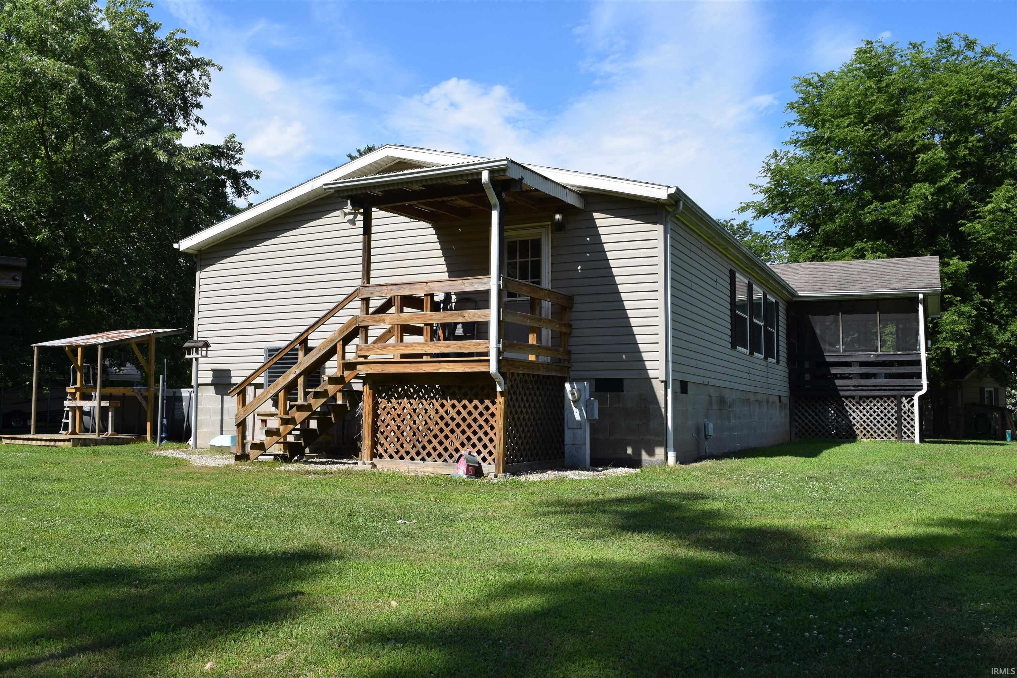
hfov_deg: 59.5
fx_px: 890
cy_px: 339
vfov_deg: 41.7
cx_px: 508
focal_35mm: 32
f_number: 10
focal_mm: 21
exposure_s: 1/400
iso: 200
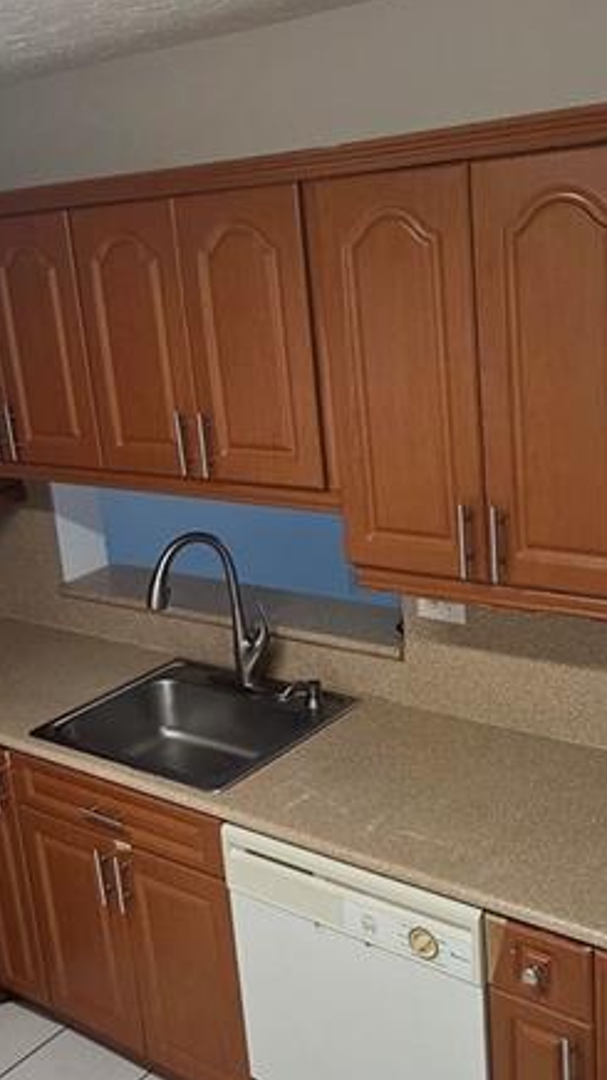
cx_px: 218
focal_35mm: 39
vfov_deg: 51.6
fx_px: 1117
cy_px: 565
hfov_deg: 30.2
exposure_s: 1/120
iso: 160
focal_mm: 2.2
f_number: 1.9
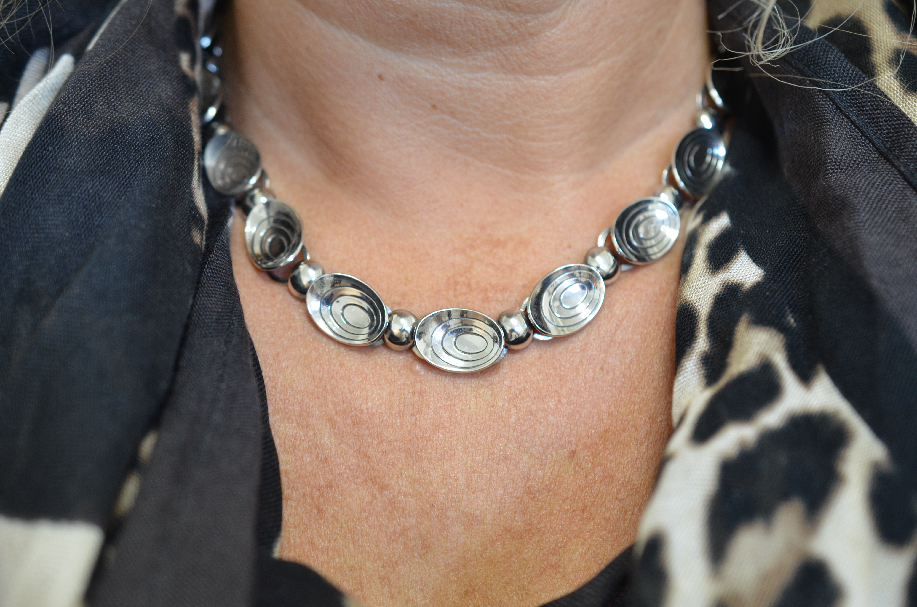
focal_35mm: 60
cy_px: 304
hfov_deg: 33.5
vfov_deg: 22.5
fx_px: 1525
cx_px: 458
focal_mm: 40
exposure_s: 1/60
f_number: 4
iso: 800
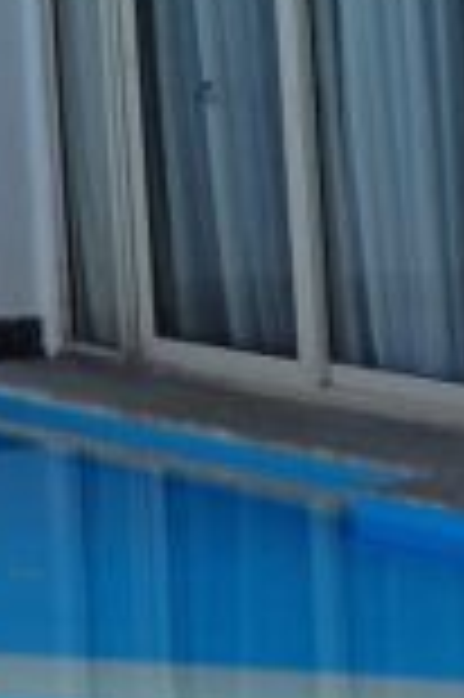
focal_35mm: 158
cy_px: -356
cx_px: -712
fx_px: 3061
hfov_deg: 7.9
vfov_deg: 12.4
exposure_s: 1/1204
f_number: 1.8
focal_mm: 6.4
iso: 50
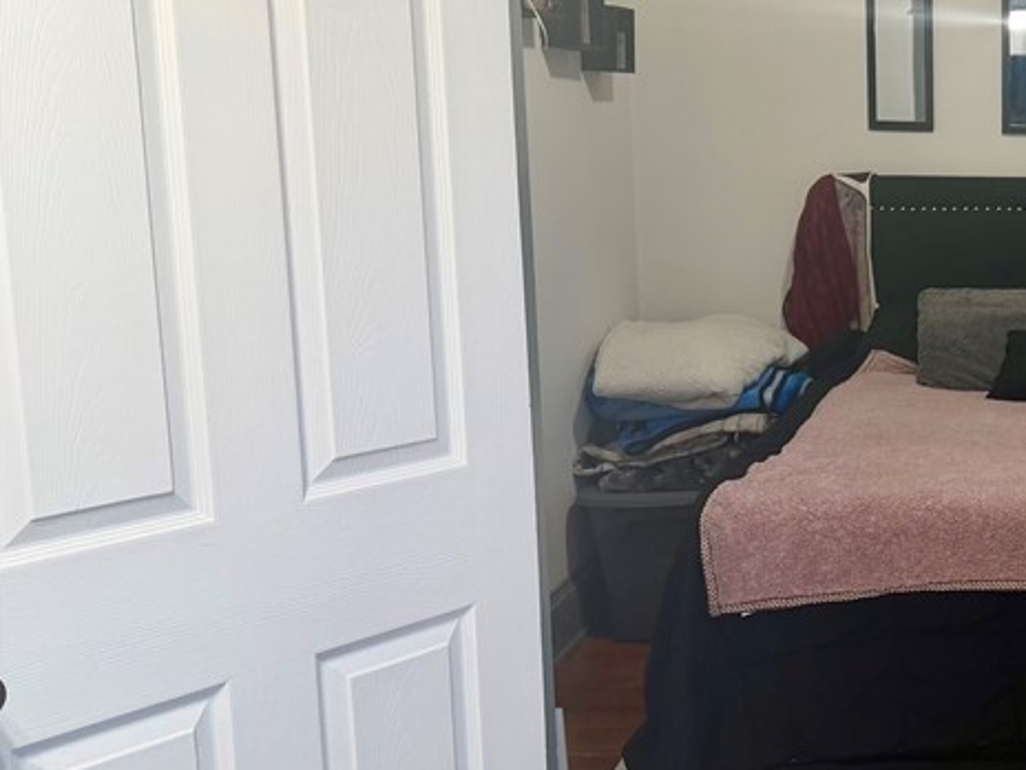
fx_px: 1571
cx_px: 1128
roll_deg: +0.7
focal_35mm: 53
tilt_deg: -8.9
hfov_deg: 32.0
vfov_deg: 27.5
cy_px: 354
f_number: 1.78
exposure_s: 1/60
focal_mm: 6.76
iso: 125
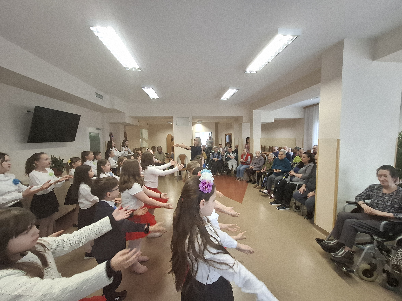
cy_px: 150
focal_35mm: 13
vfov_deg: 89.9
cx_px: 201
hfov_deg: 106.2
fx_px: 151
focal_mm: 1.74
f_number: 2.2
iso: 200
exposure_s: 1/50
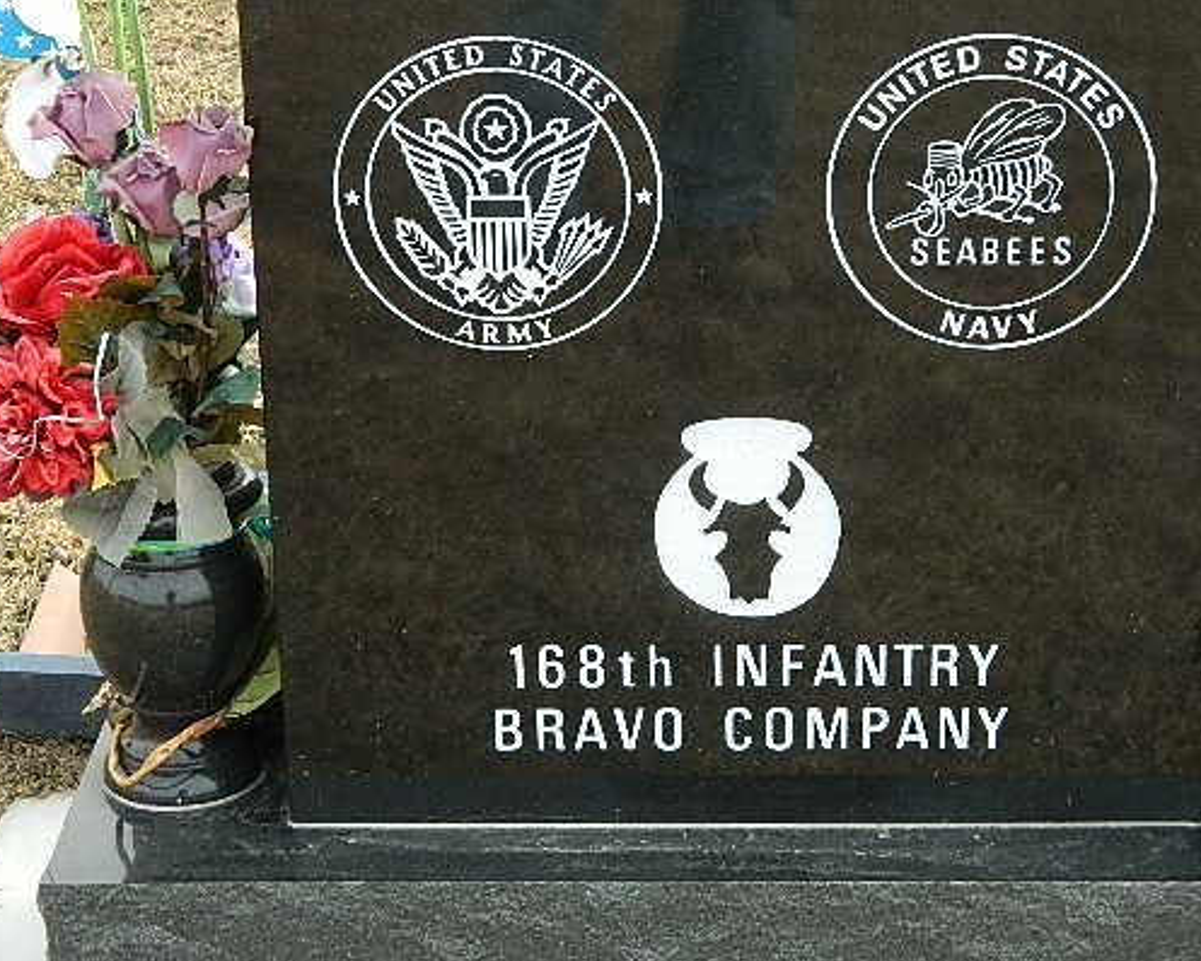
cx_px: 698
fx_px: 3129
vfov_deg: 17.5
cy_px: 439
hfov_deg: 21.7
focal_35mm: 88
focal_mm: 12.6
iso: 400
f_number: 4
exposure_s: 1/400
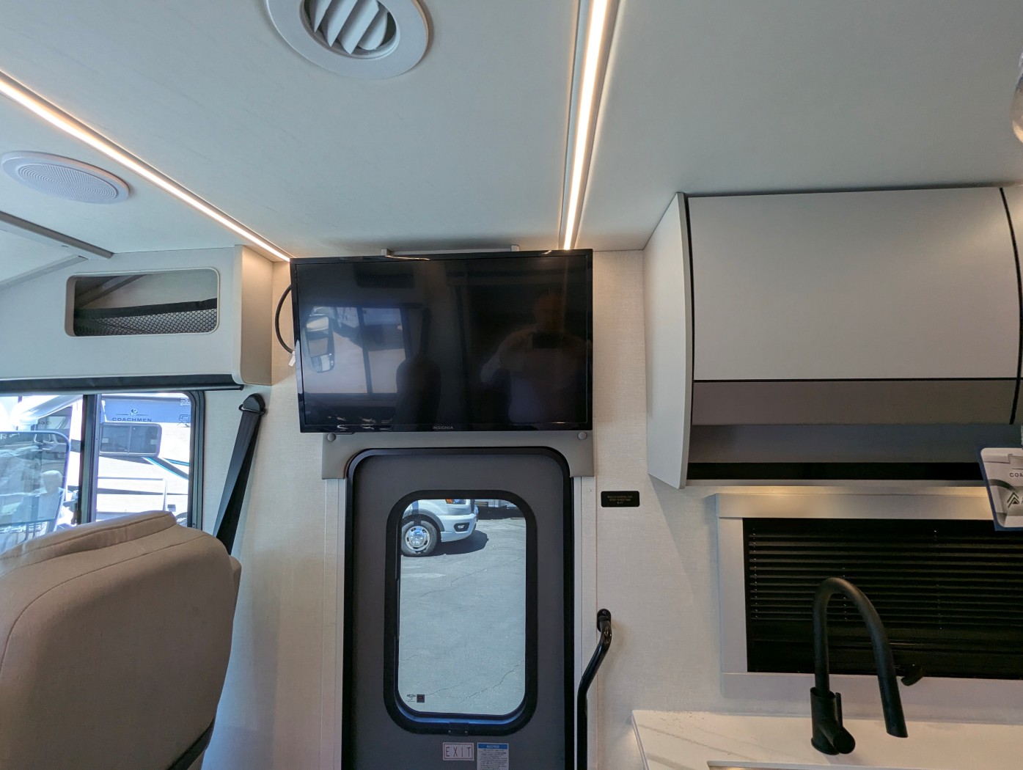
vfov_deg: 78.2
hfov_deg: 94.4
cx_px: 512
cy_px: 385
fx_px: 473
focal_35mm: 16
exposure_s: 1/189
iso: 63
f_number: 2.2
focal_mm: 2.35
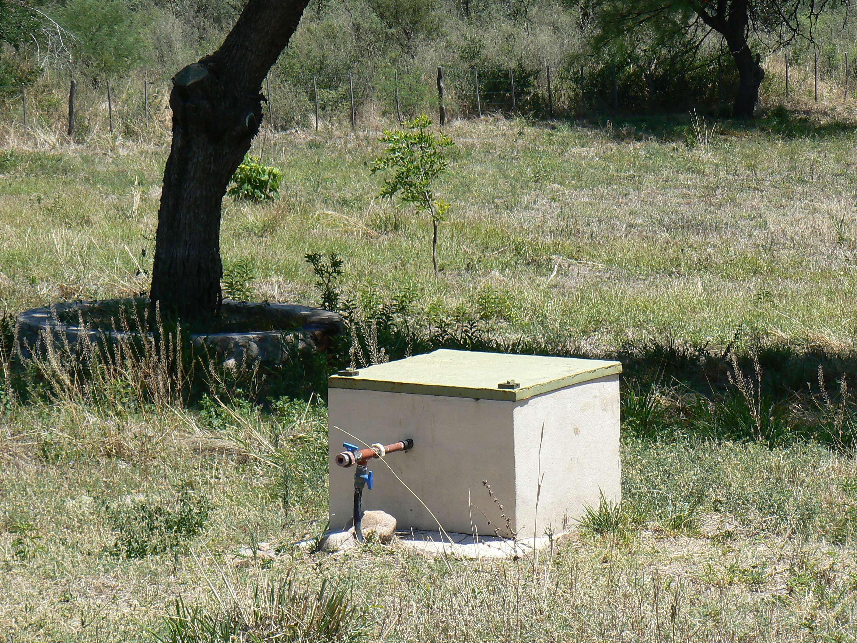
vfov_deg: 10.3
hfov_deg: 13.7
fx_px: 3565
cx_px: 428
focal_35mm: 144
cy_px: 322
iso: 80
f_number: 5.6
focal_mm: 24.1
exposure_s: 1/500
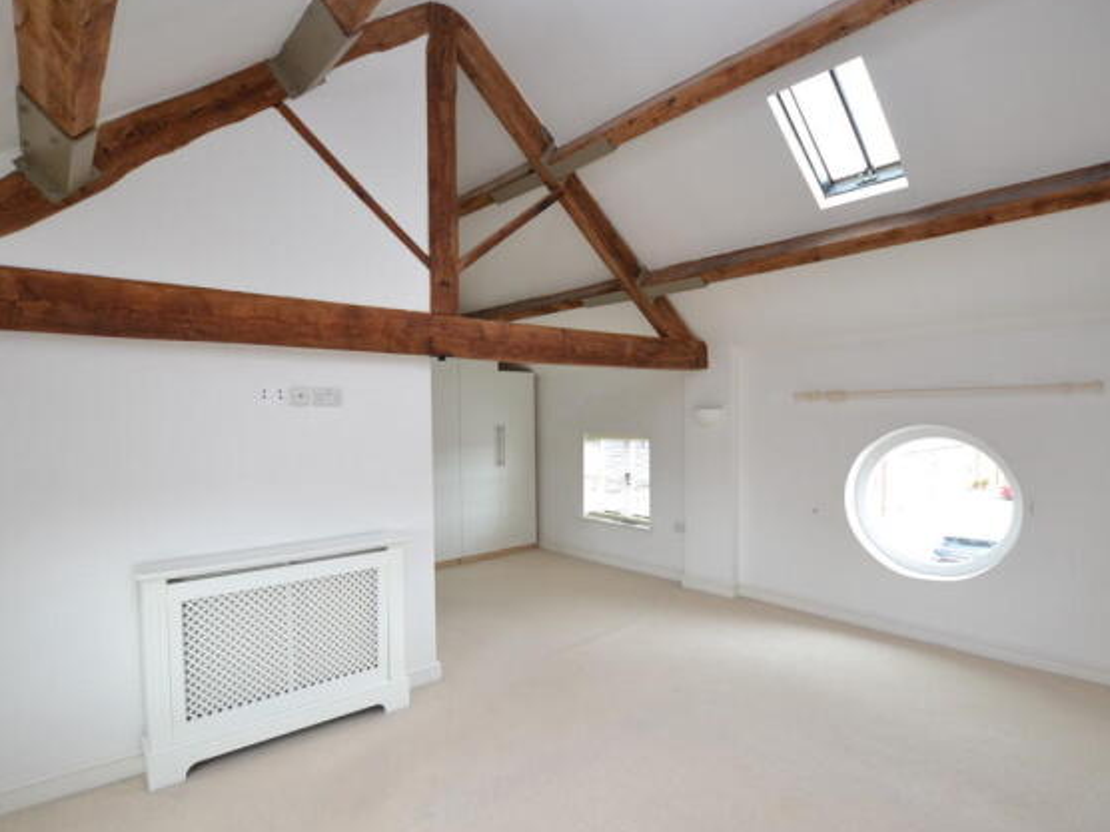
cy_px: 426
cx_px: 524
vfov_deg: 74.7
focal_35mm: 17
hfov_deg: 90.9
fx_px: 545
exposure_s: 1/60
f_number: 3.5
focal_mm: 10
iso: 560
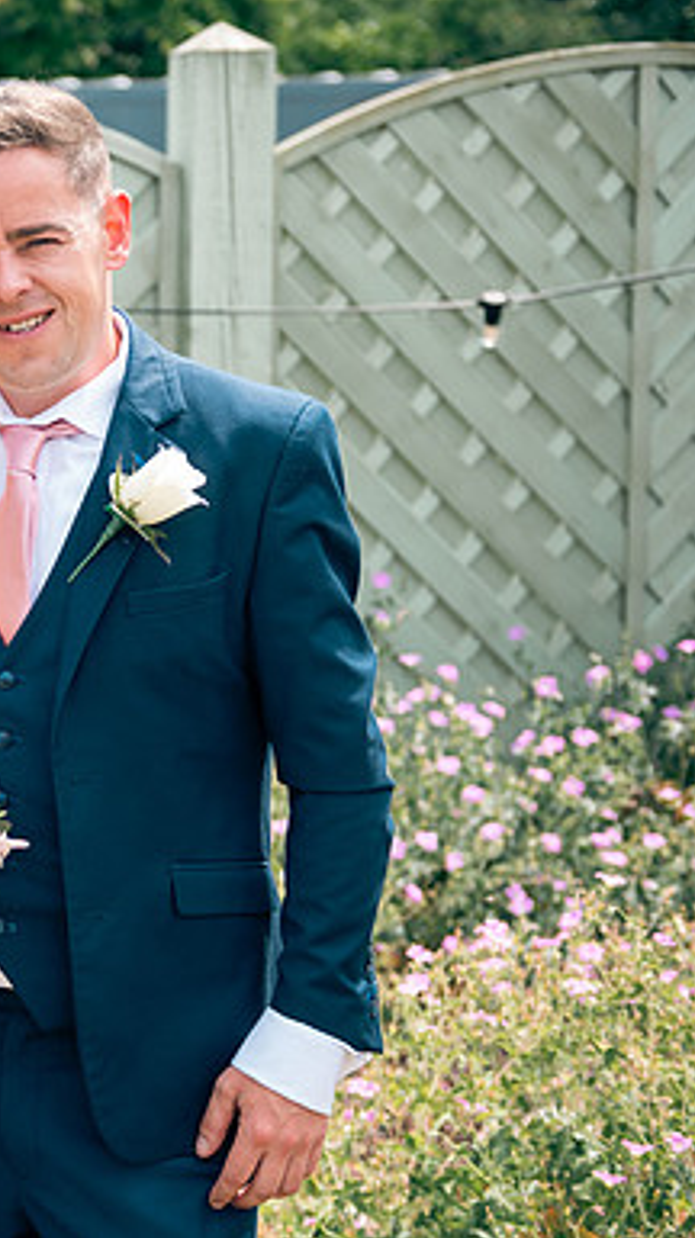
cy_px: 619
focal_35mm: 79
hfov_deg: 14.6
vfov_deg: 26.9
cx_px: -225
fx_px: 2593
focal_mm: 50
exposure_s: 1/250
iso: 80
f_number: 3.5
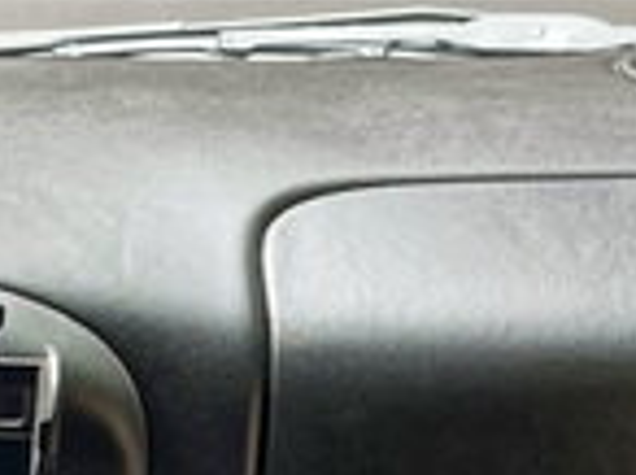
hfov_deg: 13.3
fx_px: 2513
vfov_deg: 10.5
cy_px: 623
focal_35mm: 137
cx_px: -436
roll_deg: +0.7
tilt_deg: -18.0
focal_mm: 5.1
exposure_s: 1/121
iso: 100
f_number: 1.6
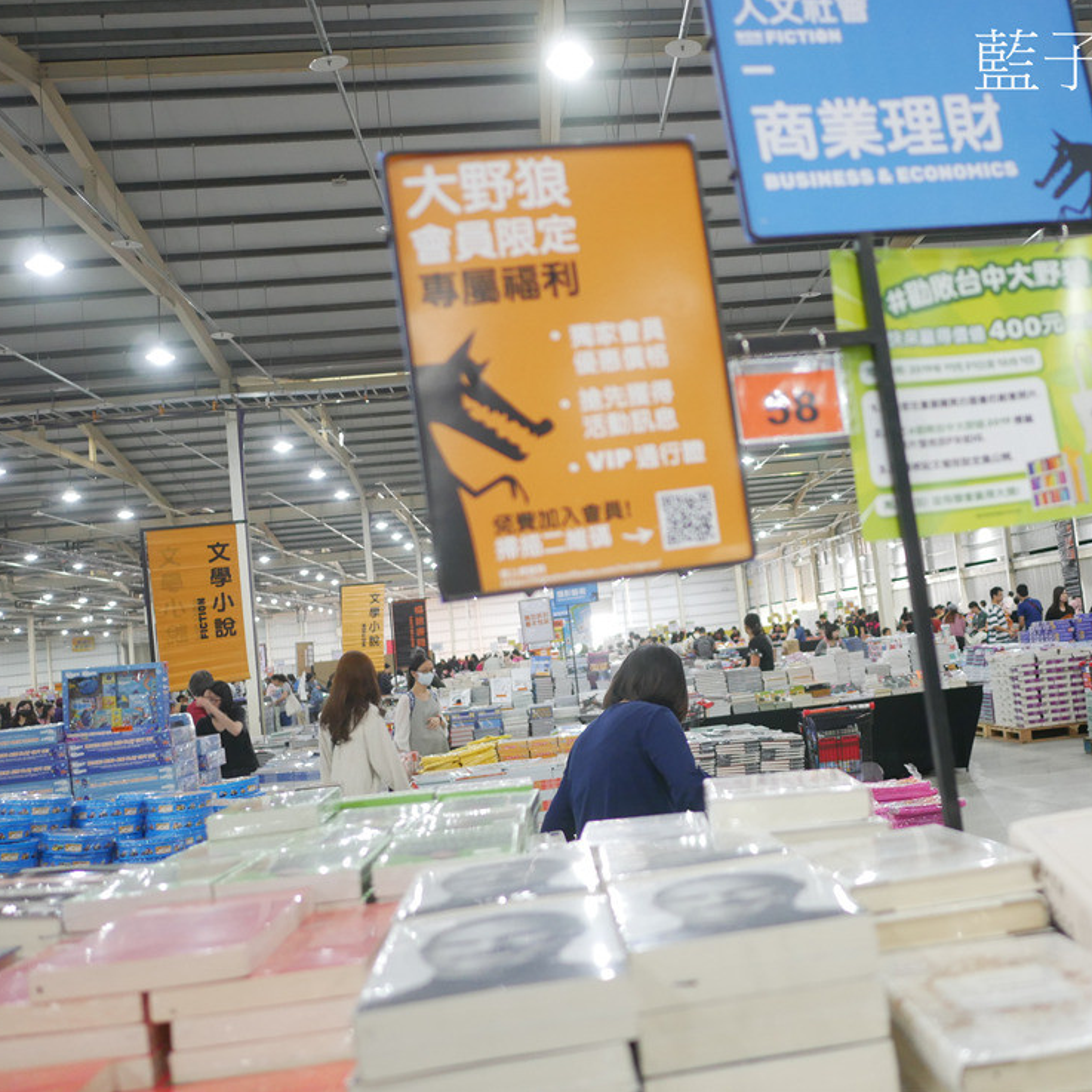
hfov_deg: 45.4
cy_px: 539
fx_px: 1285
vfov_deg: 46.0
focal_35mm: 36
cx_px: 720
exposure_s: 1/60
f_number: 1.7
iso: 1000
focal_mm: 15
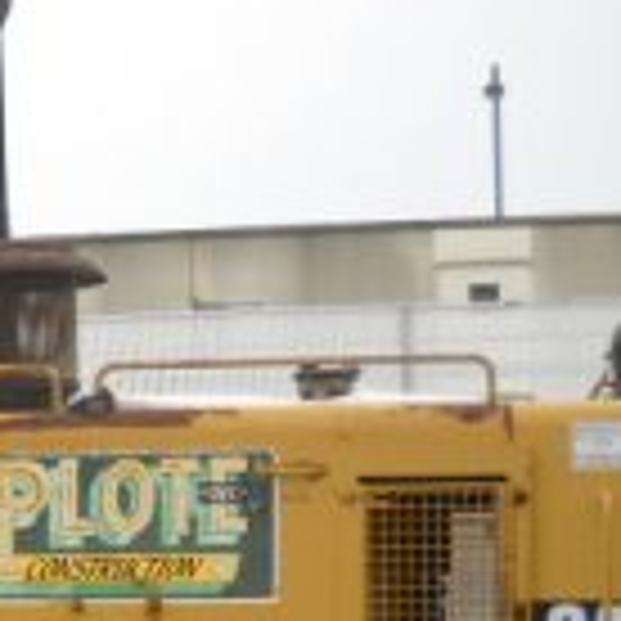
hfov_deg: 14.1
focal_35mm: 118
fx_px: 2395
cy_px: 693
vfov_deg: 14.4
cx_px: -216
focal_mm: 6.72
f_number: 3.1
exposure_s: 1/100
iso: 64
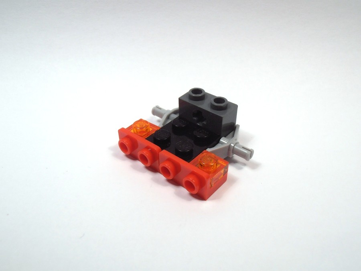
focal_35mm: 37
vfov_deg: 38.7
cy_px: 136
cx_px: 180
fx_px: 386
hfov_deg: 50.1
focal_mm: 6.61
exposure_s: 1/100
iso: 80
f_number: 3.9
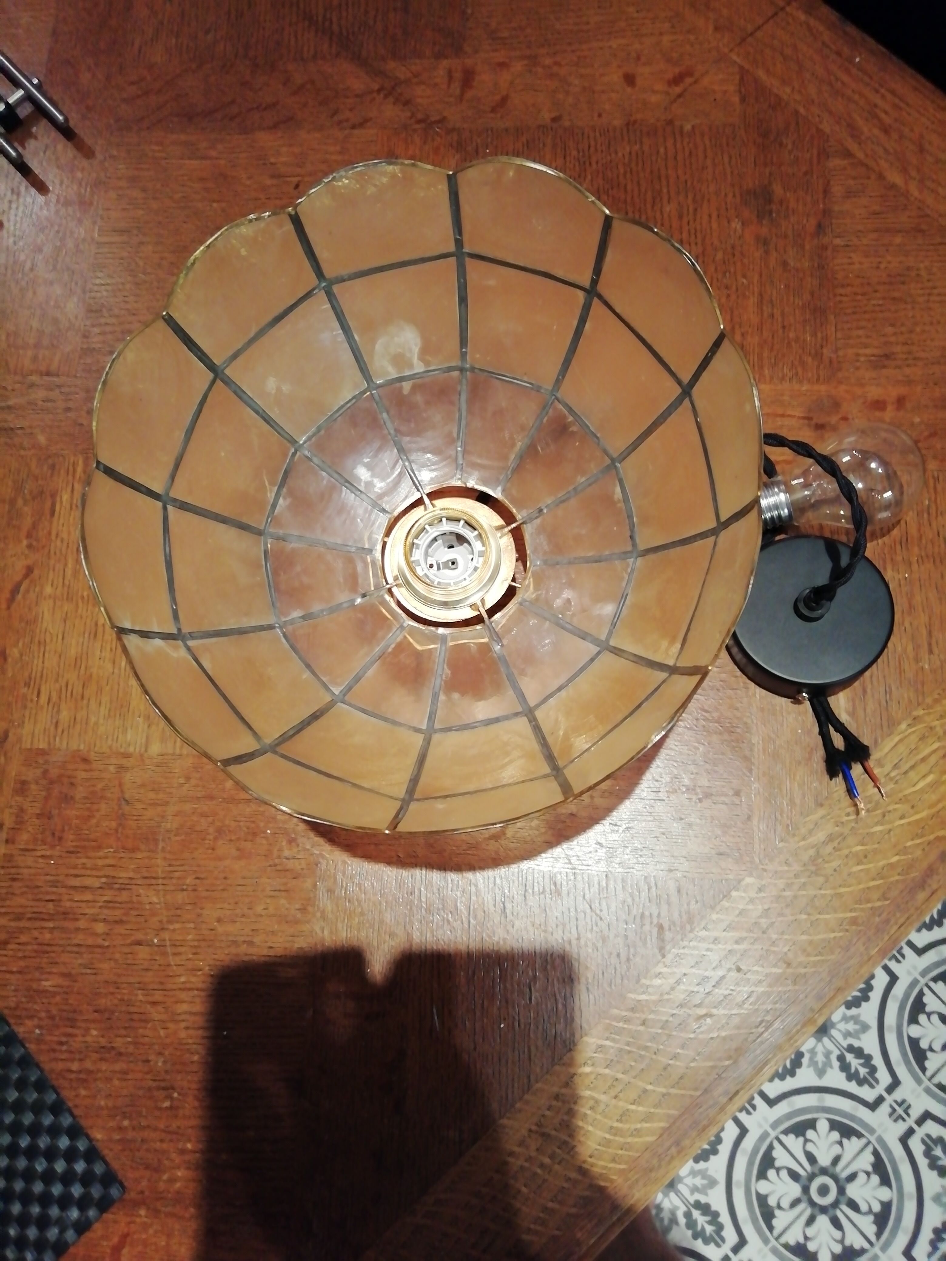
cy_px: 630
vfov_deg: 67.3
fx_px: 947
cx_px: 473
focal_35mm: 26
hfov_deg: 53.1
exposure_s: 1/25
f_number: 2.2
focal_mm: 3.21
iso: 400
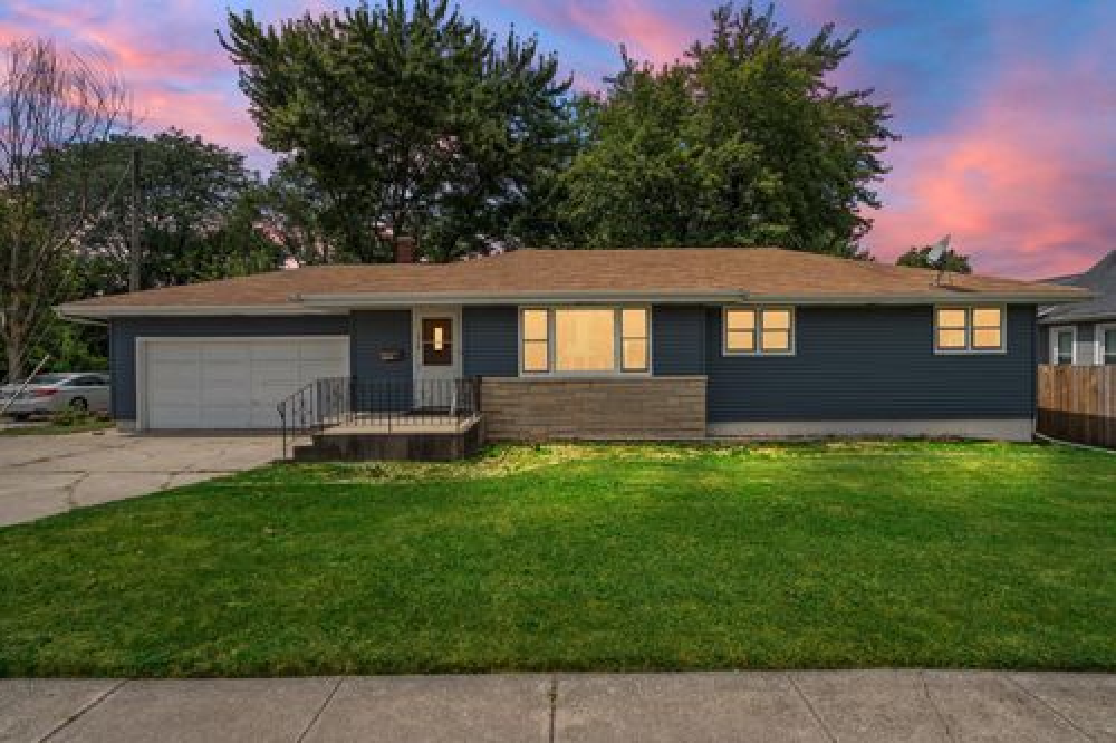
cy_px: 372
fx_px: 527
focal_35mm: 17
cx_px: 558
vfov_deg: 70.4
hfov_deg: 93.3
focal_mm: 17
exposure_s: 1/250
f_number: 8
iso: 80
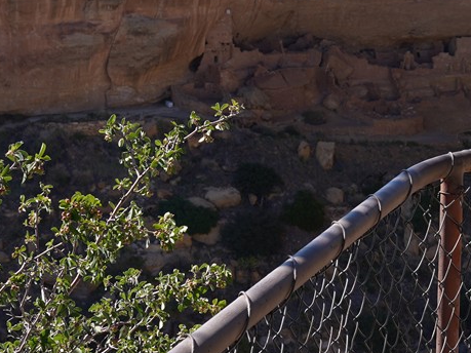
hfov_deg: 12.7
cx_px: 594
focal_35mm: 151
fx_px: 2054
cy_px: 31
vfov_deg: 9.8
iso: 100
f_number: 10
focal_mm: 36
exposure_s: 1/100
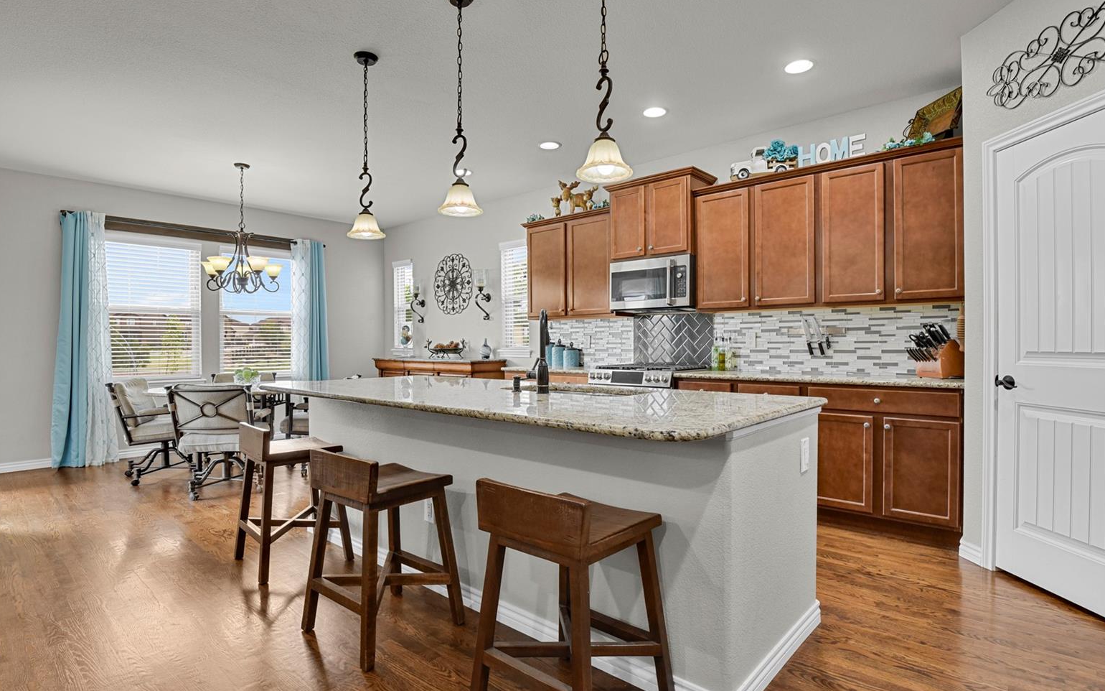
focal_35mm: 18
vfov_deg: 65.0
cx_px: 552
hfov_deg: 91.1
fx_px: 542
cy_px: 351
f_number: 8
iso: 4500
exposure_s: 1/20
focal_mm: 17
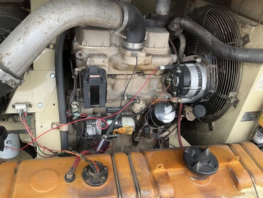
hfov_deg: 61.7
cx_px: 132
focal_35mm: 29
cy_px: 99
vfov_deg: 48.2
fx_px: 220
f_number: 1.8
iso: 25
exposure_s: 1/223
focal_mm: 3
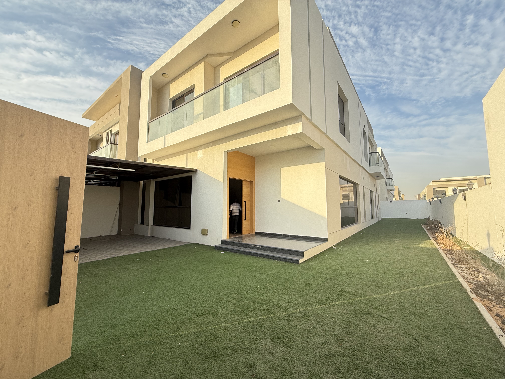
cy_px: 190
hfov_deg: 102.1
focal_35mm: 14
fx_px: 204
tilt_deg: +4.7
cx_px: 252
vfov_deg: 85.7
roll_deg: -0.8
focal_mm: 2.22
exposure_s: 1/518
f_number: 2.2
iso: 50
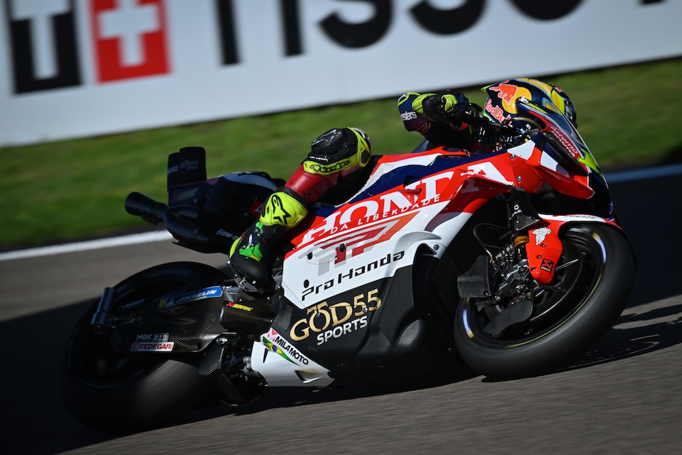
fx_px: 7578
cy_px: 228
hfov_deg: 5.2
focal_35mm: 400
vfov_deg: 3.4
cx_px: 341
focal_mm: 400
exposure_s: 1/1000
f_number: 7.1
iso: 80
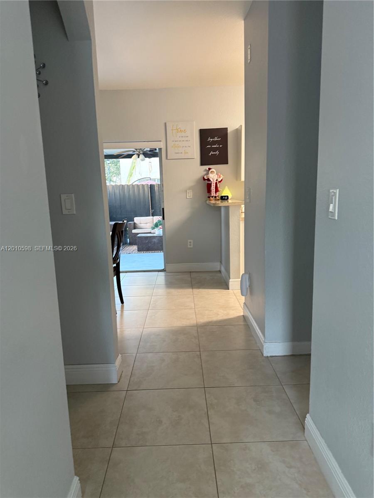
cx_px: 187
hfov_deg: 56.8
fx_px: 346
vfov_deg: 71.6
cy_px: 249
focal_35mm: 24
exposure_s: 1/60
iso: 250
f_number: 1.78
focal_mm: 6.76
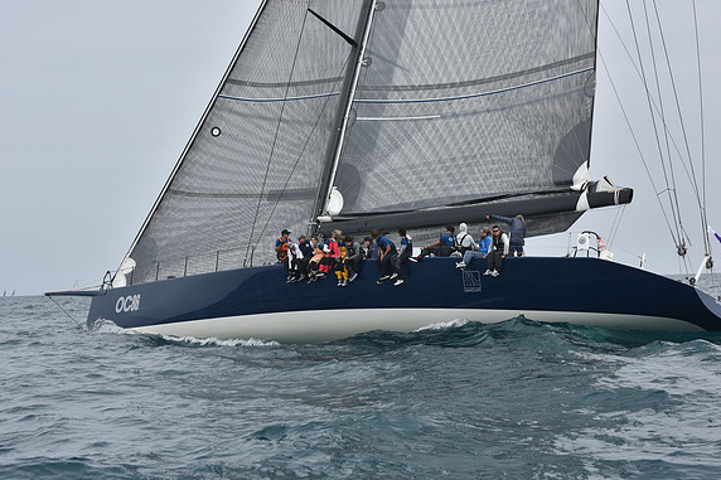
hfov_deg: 28.5
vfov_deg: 19.2
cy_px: 240
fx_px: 1421
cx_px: 360
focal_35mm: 71
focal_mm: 70
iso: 250
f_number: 9
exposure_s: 1/800
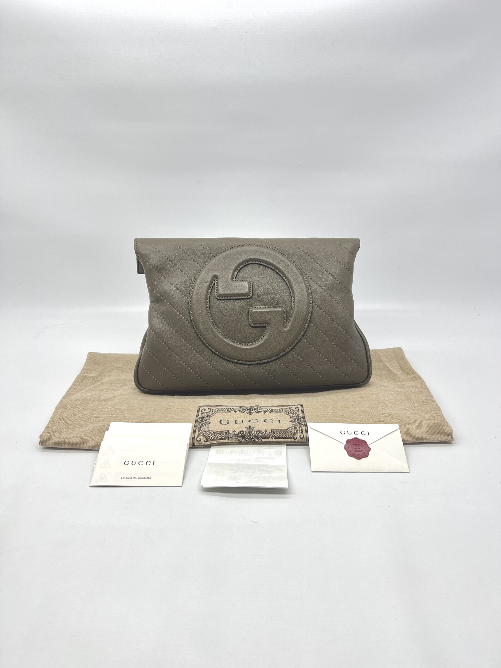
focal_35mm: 26
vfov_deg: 67.3
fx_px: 502
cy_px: 334
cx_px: 250
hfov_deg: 53.1
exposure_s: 1/134
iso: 32
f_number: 1.5
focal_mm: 5.7
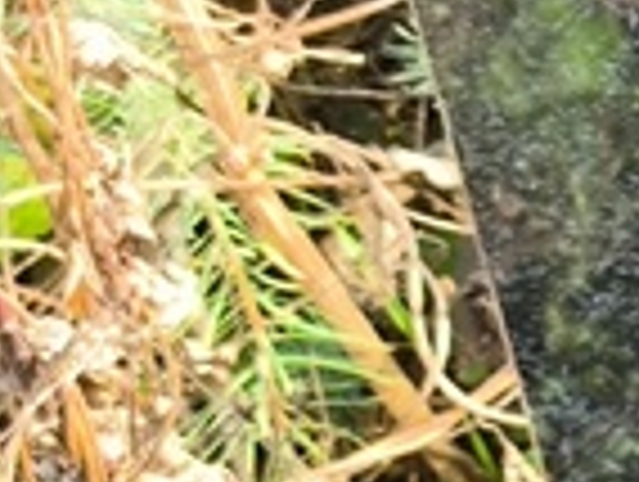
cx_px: 1604
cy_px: 333
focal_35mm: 281
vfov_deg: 5.3
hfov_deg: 6.6
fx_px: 5196
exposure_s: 1/100
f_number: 1.7
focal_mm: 4.71
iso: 64
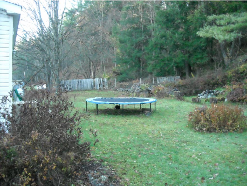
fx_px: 250
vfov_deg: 40.7
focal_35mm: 35
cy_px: 93
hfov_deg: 52.6
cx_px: 124
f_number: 2.8
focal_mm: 5.7
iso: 616
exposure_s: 1/161
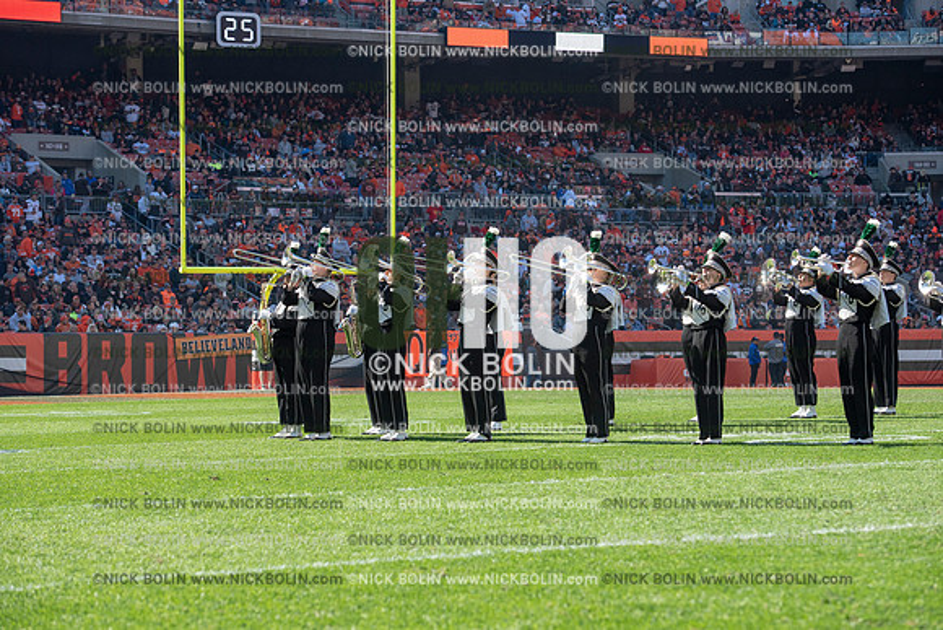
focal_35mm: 95
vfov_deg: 14.4
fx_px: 2489
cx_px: 472
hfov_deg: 21.5
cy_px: 315
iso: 400
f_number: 5
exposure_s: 1/2000
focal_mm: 95
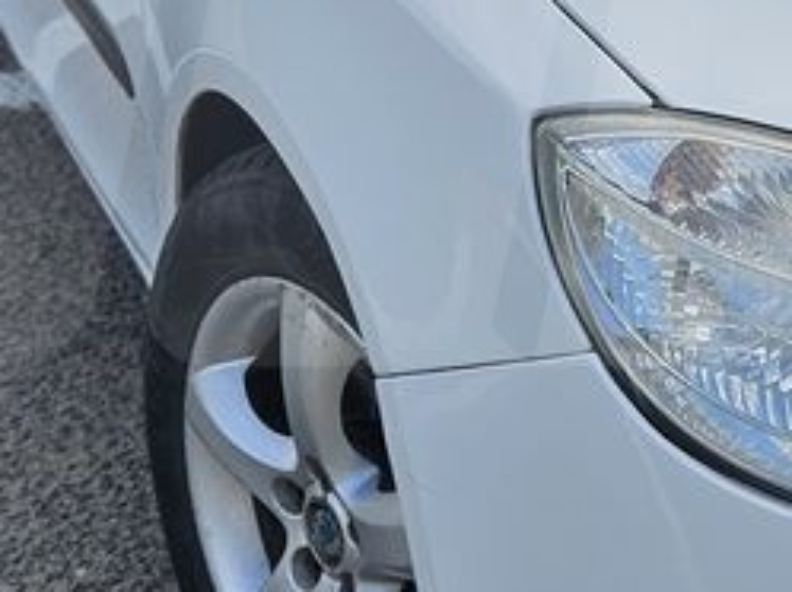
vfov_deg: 13.2
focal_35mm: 111
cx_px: 716
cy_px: 22
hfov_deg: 17.5
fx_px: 2536
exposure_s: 1/1765
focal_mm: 5.4
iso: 25
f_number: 1.8
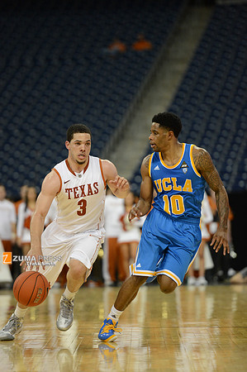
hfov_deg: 6.9
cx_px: 124
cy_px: 186
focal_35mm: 200
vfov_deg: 10.3
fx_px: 2063
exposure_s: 1/1600
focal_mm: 200
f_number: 2.8
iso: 3200
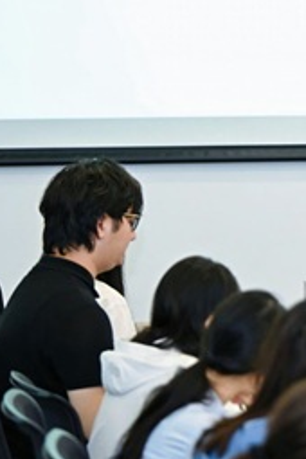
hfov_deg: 7.2
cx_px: 398
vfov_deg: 10.9
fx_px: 2410
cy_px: 129
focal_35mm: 189
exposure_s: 1/200
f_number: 2.8
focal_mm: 77
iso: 1250
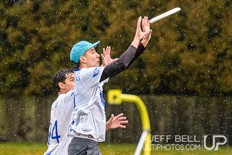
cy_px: 59
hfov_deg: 6.2
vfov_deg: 4.1
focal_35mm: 333
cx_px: 96
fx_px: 2150
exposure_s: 1/1000
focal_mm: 135
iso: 3200
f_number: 3.2
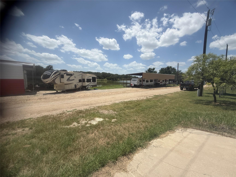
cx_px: 118
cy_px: 88
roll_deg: -1.5
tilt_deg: -5.7
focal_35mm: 14
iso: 50
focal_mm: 2.22
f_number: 2.2
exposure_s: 1/4425
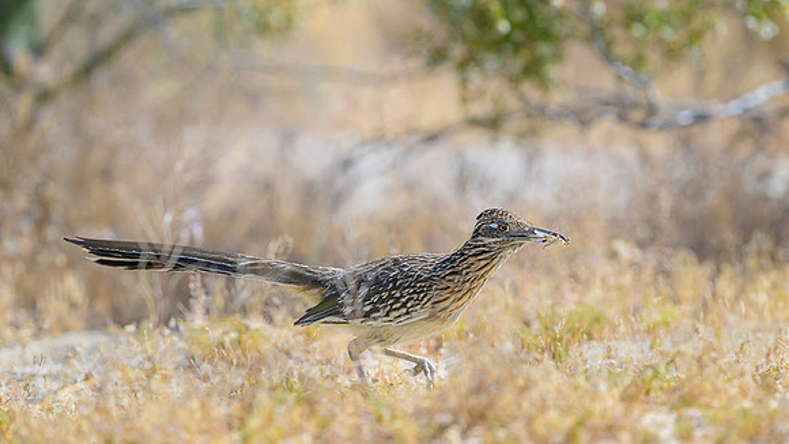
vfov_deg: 2.5
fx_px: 10170
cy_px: 260
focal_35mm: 486
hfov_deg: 4.4
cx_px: 405
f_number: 4
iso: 400
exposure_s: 1/3200
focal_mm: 400
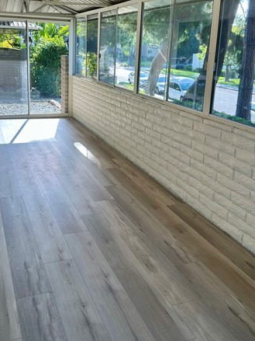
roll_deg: -0.5
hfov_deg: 40.5
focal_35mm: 35
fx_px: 344
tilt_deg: -12.8
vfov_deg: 51.9
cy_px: 123
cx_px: 101
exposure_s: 1/501
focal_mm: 6.86
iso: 80
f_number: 1.78
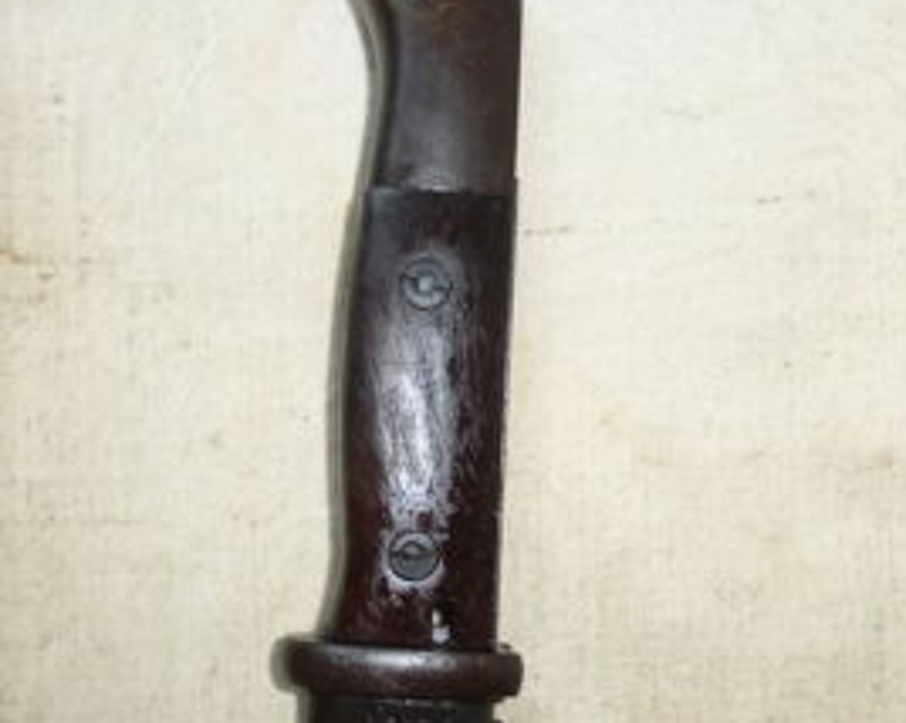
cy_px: 453
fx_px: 1125
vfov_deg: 35.4
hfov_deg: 43.7
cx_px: 379
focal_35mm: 42
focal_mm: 4.3
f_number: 3.3
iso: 100
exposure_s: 1/4
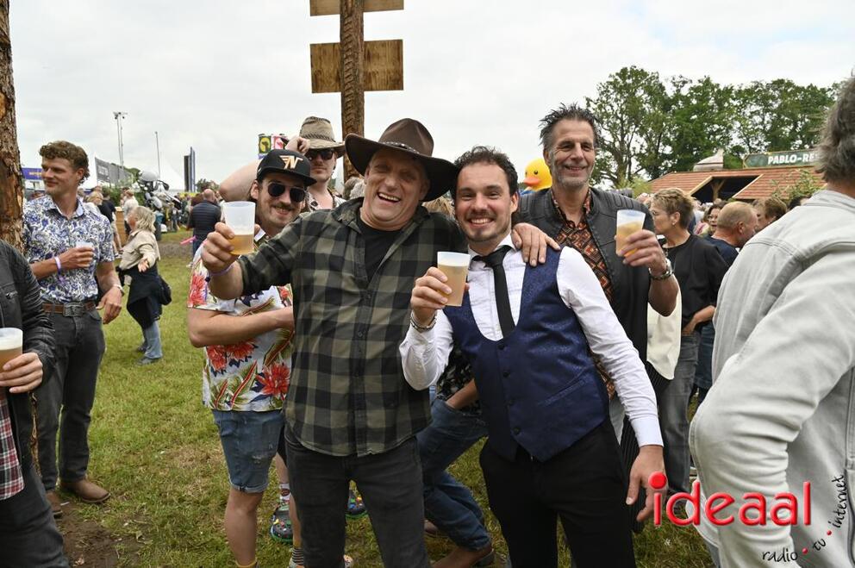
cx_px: 428
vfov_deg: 53.0
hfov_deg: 73.8
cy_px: 284
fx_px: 569
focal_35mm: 24
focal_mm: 24
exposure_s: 1/160
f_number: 6.3
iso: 100
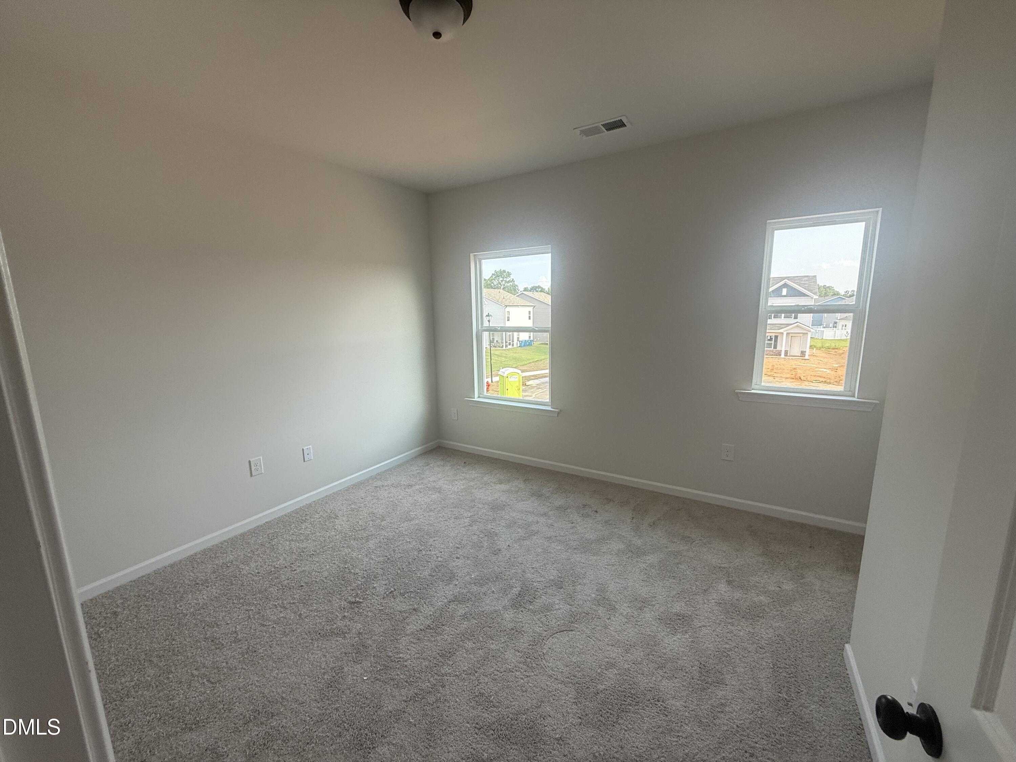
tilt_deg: -9.1
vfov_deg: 85.7
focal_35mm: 14
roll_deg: +0.5
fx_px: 411
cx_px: 508
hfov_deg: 102.1
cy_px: 381
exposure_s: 1/168
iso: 64
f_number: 2.2
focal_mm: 2.22
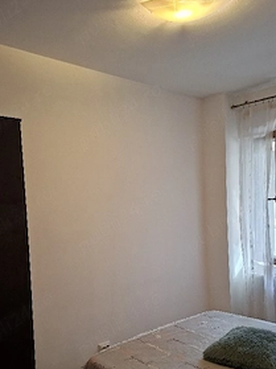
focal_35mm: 33
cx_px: 133
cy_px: 233
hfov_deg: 42.9
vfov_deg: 54.7
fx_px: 351
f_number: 1.8
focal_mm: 5.54
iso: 250
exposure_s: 1/120
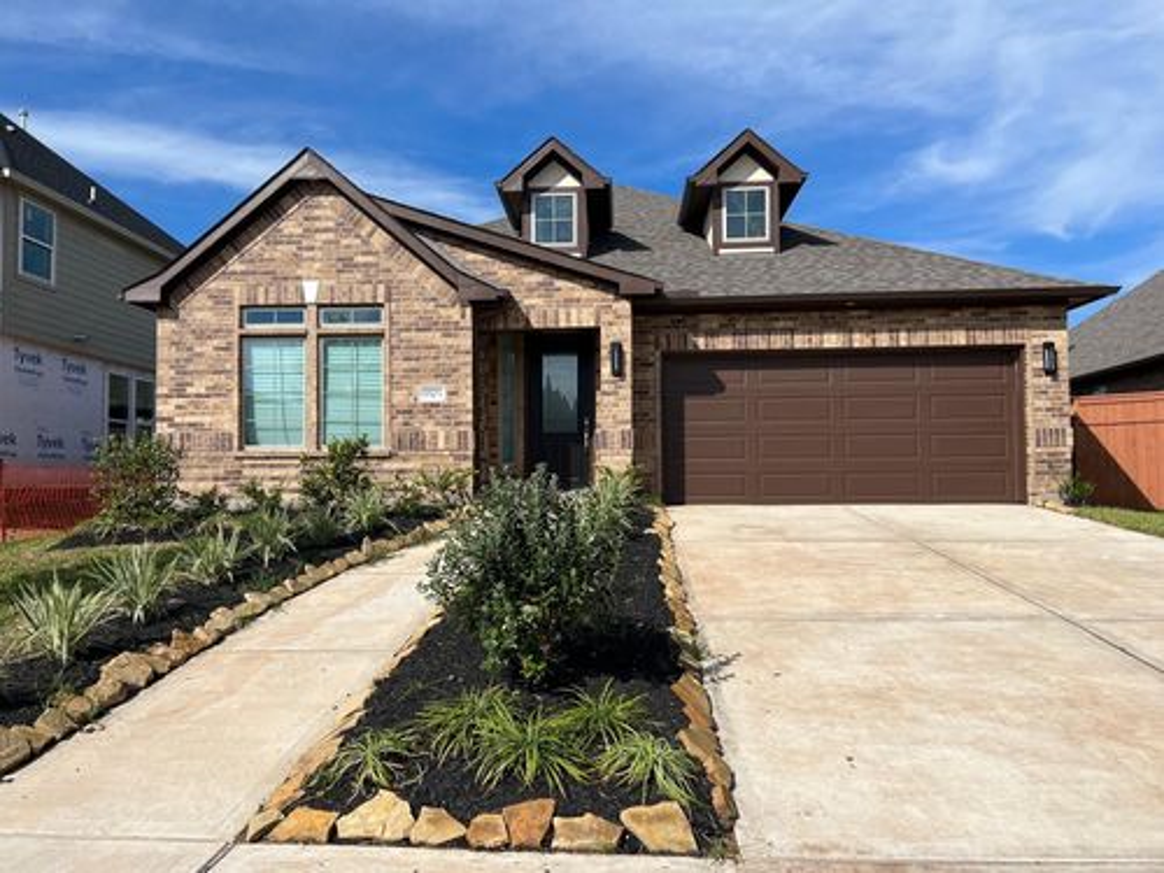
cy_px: 436
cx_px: 582
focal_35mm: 26
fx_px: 874
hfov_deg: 67.3
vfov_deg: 53.1
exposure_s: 1/6211
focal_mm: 5.7
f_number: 1.5
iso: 50
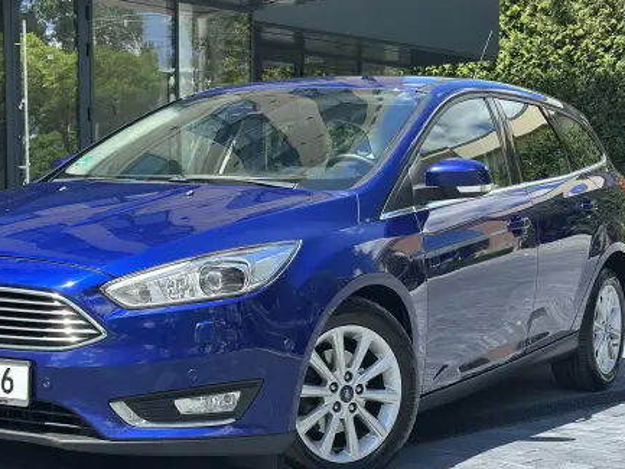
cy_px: 279
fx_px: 1300
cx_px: 253
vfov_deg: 20.4
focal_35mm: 72
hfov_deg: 27.0
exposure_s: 1/2028
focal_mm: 6.86
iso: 80
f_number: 1.78
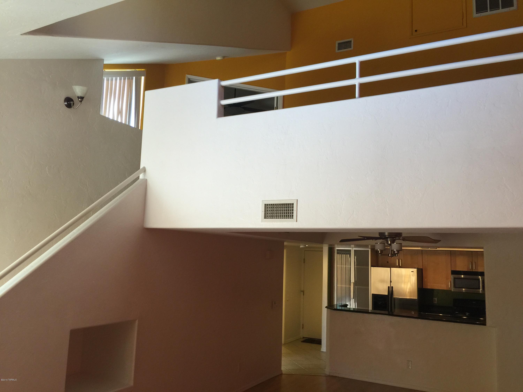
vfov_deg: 48.2
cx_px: 262
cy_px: 196
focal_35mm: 29
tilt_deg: +8.7
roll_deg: -3.4
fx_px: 438
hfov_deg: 61.7
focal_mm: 4.15
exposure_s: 1/30
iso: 40
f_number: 2.2
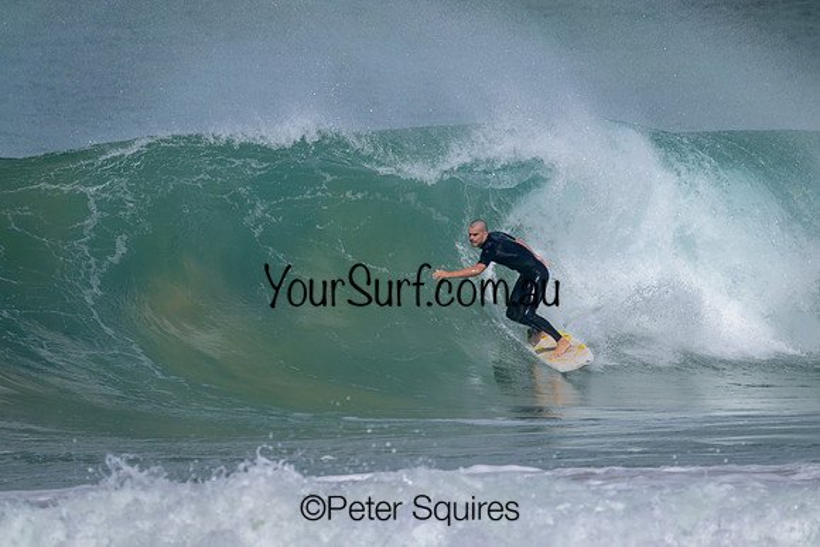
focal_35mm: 800
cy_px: 274
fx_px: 18226
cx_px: 410
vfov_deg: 1.7
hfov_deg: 2.6
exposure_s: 1/2000
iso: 500
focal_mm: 800
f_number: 11
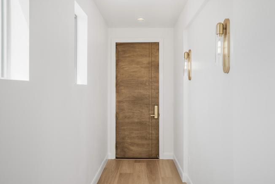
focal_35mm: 31
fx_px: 237
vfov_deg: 42.4
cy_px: 93
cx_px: 138
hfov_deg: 60.3
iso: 250
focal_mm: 28
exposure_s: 1/50
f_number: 9
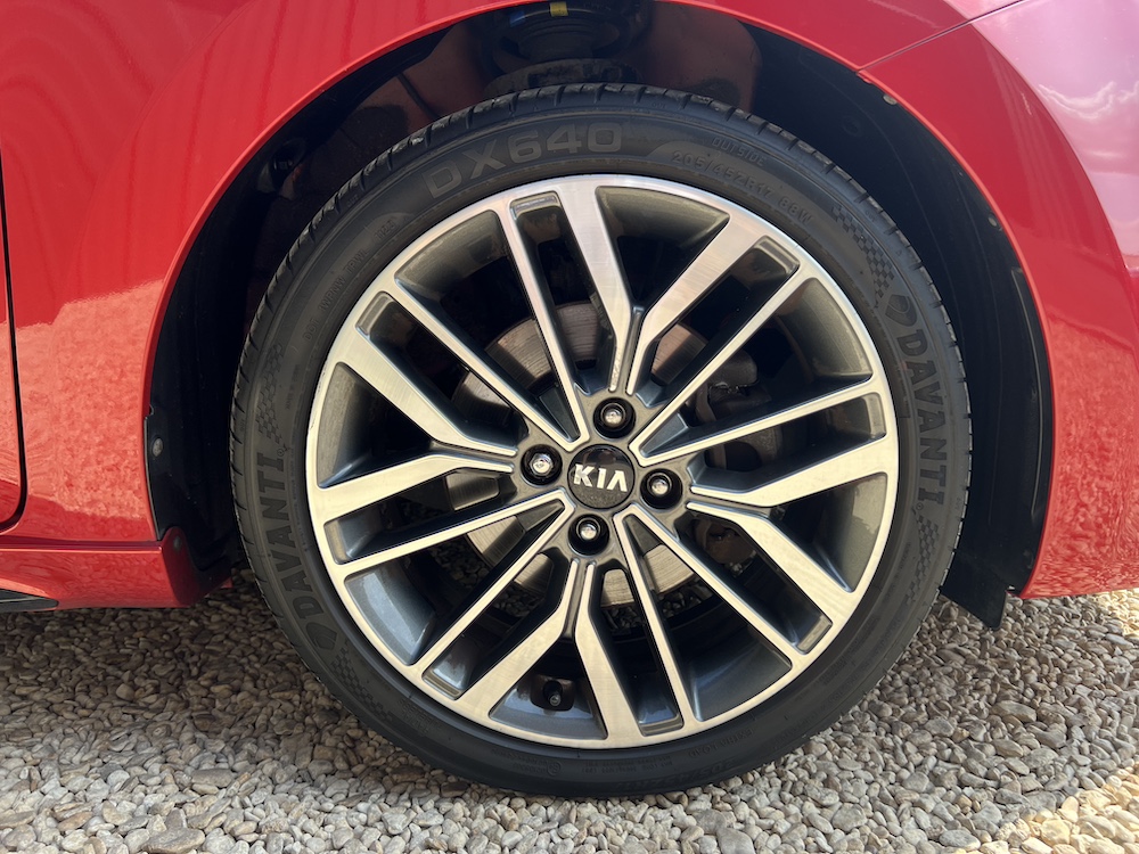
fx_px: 856
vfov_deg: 53.1
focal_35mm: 26
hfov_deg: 67.3
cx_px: 570
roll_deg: +3.1
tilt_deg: -12.0
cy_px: 427
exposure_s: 1/696
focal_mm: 5.7
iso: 50
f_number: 1.5
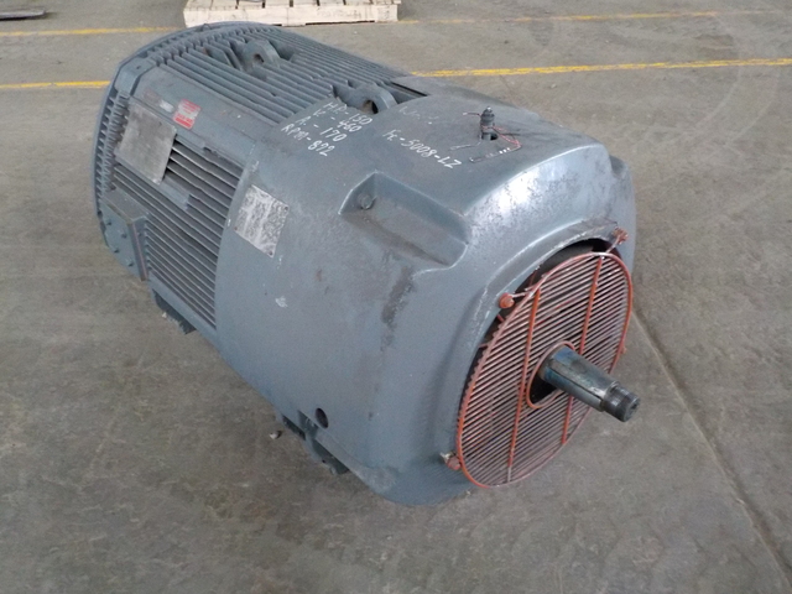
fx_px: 686
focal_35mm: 30
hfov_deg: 60.0
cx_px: 396
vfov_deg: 46.8
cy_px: 297
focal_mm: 4.1
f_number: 3.3
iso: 800
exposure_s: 1/8
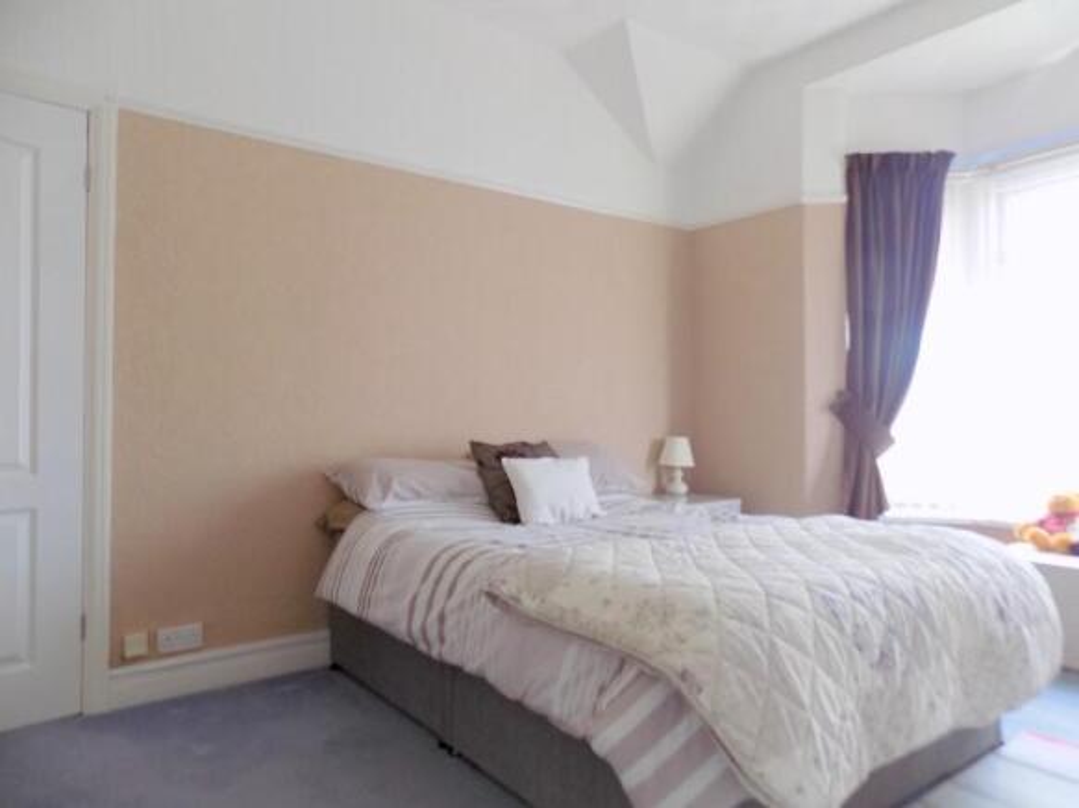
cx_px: 540
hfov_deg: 73.9
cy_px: 404
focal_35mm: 23
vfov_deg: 58.9
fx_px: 717
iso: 80
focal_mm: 4
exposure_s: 1/40
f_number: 3.1
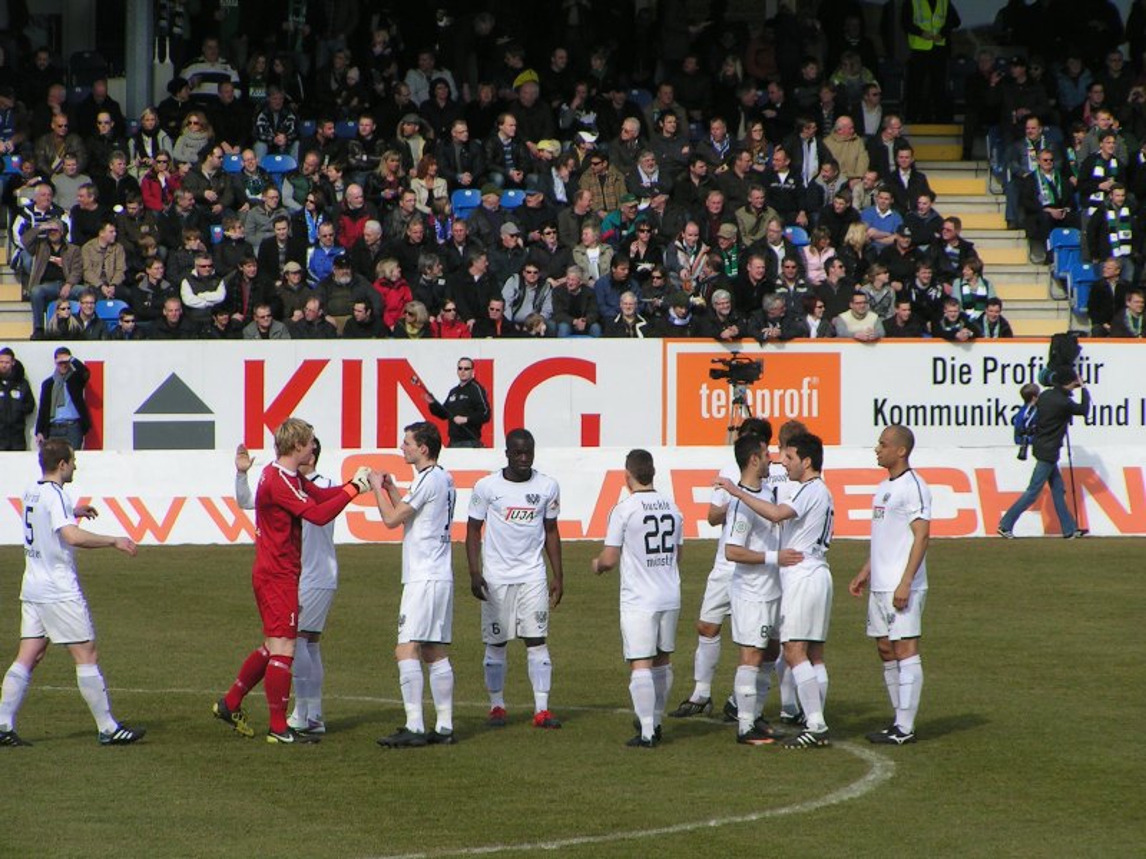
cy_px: 430
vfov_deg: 5.7
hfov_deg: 7.6
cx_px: 573
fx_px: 8574
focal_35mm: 259
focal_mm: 39.6
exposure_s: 1/640
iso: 50
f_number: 5.6
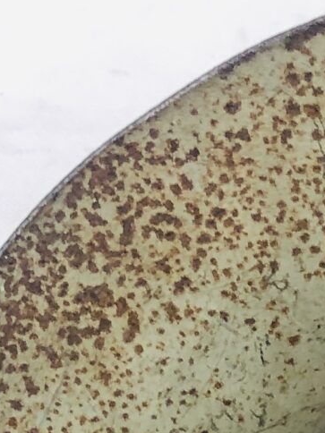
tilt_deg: -65.1
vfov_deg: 12.0
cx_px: 585
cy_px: 841
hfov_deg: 9.5
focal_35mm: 148
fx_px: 1853
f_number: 1.8
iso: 32
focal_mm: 3.99
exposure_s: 1/50
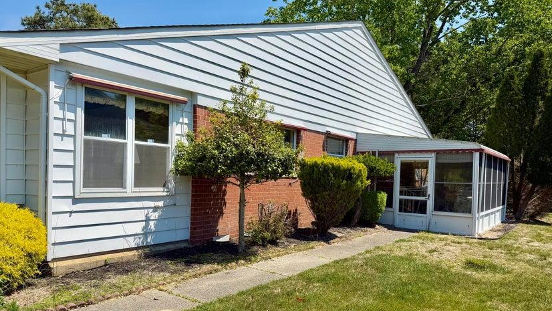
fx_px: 395
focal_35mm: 27
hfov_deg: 69.8
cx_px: 273
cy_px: 183
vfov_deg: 42.8
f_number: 1.78
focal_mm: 6.76
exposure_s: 1/5319
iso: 80
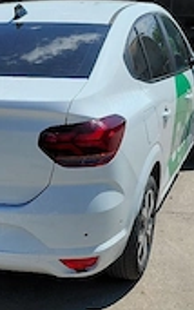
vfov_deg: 32.0
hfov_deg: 20.7
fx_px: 524
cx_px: 31
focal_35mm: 62
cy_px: 254
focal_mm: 4.69
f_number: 1.8
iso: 50
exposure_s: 1/5000
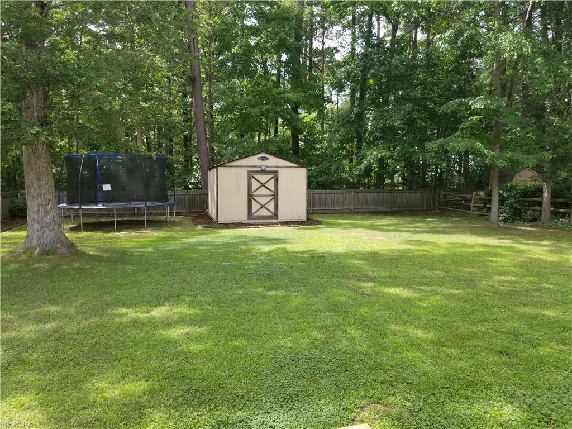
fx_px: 430
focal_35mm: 26
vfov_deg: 53.1
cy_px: 214
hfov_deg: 67.3
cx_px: 286
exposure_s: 1/501
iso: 50
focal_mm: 4.25
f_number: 1.7
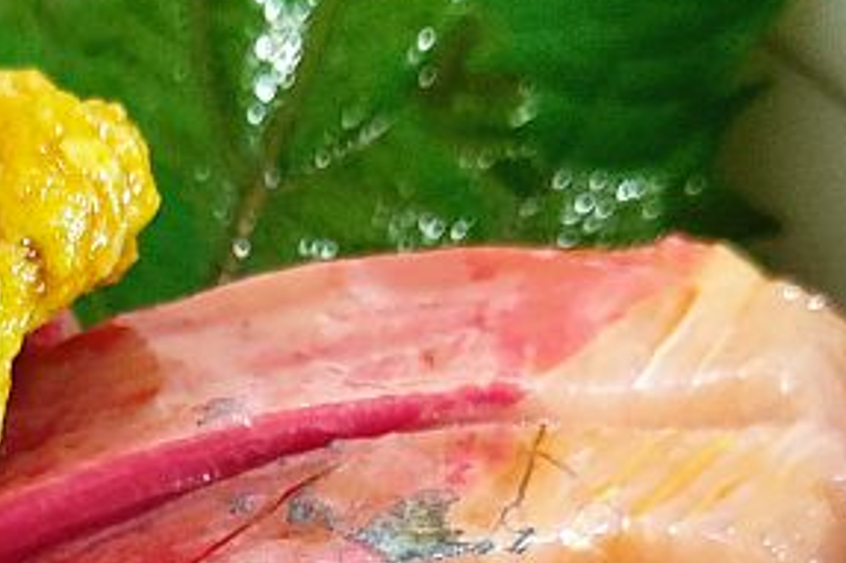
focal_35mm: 113
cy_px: 763
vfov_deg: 11.7
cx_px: -29
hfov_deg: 17.6
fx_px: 2654
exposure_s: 1/26
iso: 1380
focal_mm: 4.74
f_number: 1.79
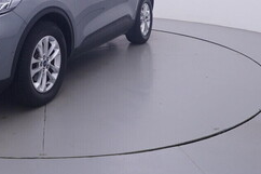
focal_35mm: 51
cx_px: 57
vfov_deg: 24.6
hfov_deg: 37.6
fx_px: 370
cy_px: -18
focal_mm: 15
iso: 200
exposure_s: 1/80
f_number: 5
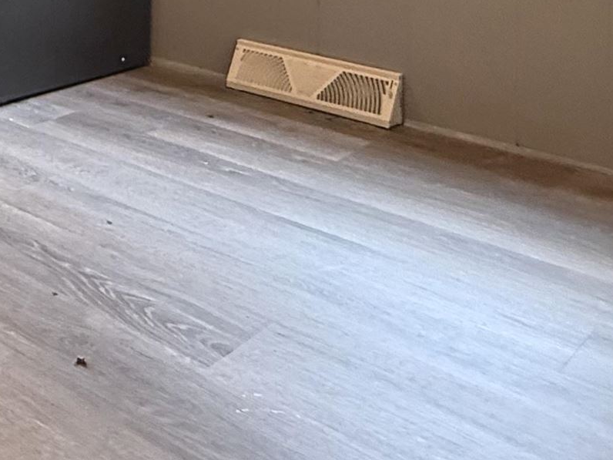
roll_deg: -0.2
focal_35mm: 54
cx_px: -226
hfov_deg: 28.0
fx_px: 956
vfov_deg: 22.9
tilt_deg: +0.4
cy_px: -193
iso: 500
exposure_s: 1/120
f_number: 2.2
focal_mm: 2.22
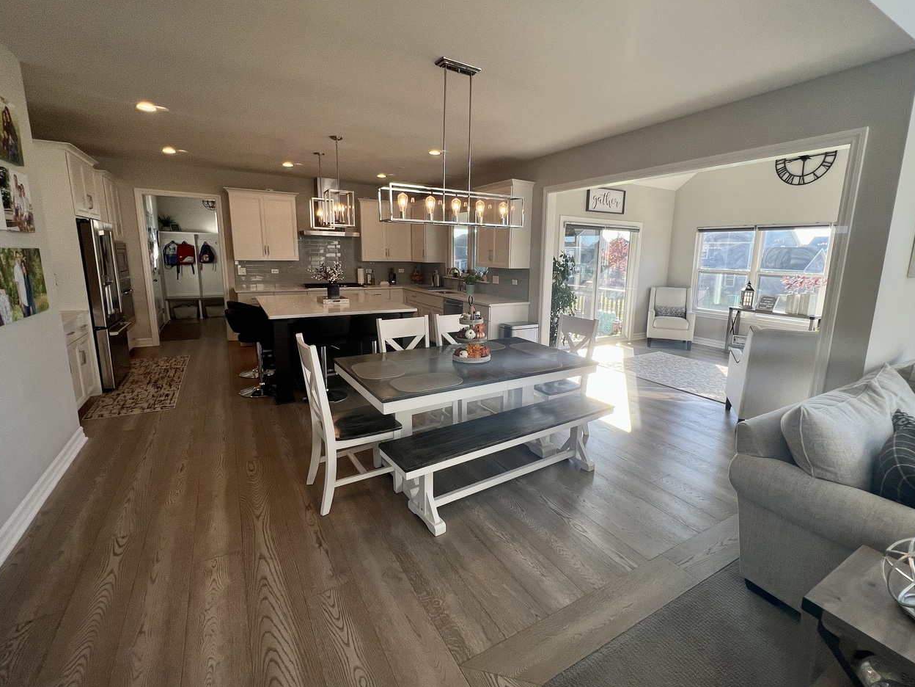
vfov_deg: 81.7
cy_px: 335
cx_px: 487
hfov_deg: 98.0
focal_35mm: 15
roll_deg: -1.4
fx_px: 396
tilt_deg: -11.6
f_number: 1.8
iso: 32
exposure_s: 1/231
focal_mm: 1.57
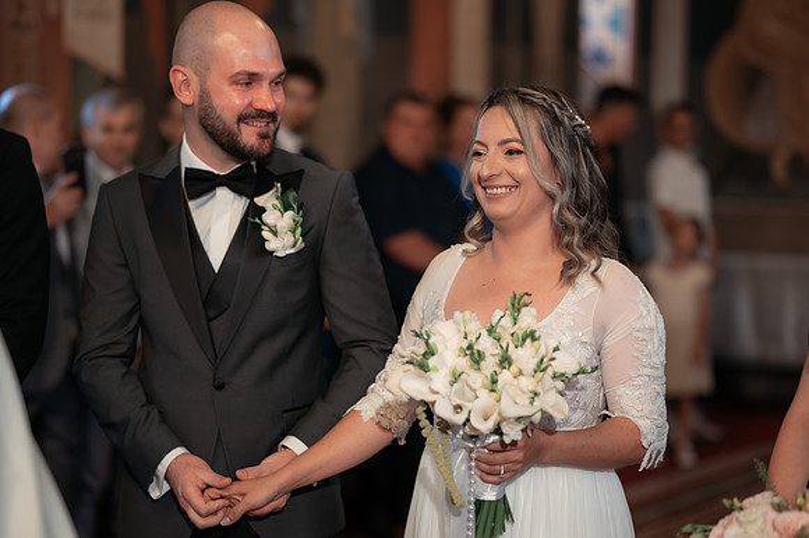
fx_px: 1956
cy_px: 276
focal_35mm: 87
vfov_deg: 15.7
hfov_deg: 23.4
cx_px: 414
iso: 1600
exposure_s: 1/200
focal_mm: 85
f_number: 2
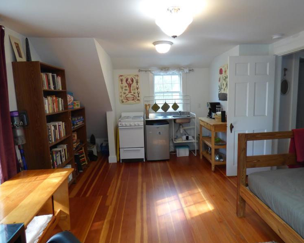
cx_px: 163
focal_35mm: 21
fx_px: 189
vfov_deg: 65.5
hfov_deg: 77.5
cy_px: 122
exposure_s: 1/60
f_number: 2.8
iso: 250
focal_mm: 3.58
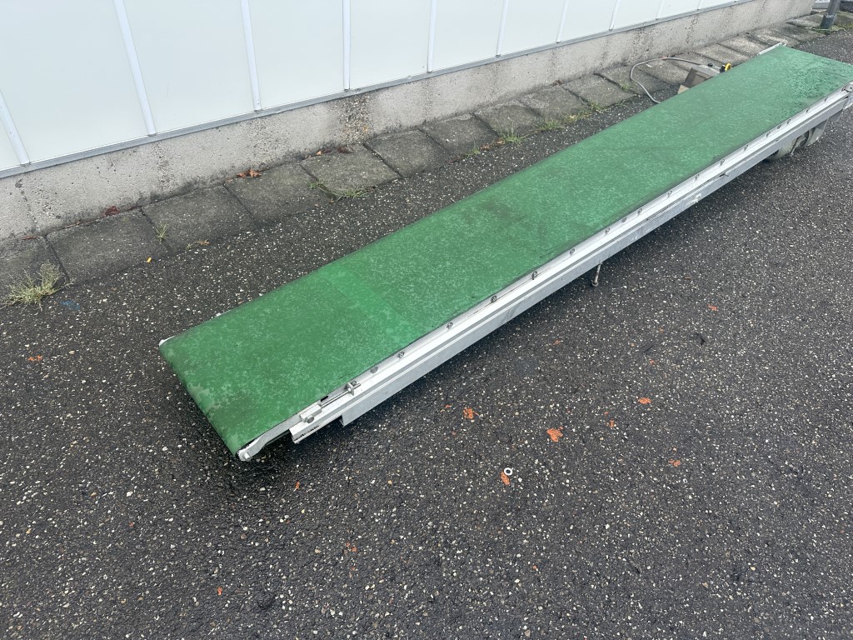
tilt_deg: -41.3
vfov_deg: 56.8
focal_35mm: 24
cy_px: 320
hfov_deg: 71.6
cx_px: 426
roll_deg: -6.5
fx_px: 591
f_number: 1.78
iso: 80
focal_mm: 6.86
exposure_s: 1/516
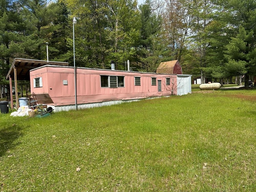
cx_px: 128
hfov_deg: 71.6
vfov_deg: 56.8
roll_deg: +2.2
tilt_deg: -4.8
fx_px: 177
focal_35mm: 24
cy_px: 96
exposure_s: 1/3717
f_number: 1.78
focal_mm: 6.86
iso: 80
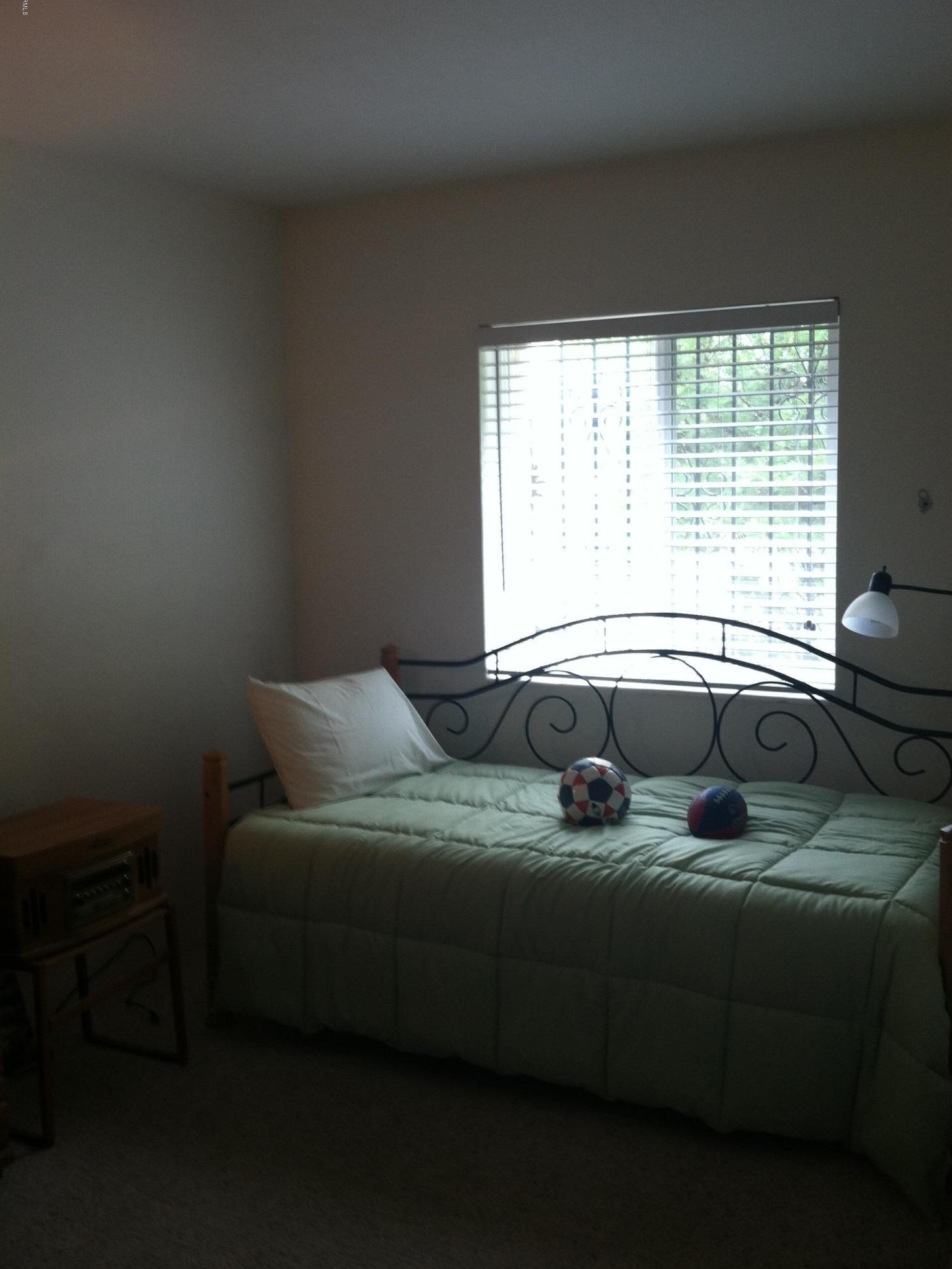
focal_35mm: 36
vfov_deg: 51.3
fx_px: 1320
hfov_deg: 39.7
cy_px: 621
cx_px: 482
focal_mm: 3.85
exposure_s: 1/15
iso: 80
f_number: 2.8
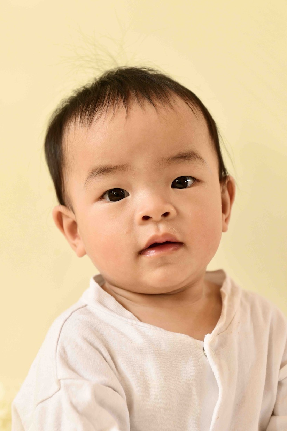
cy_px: 209
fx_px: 1040
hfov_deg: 15.7
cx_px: 144
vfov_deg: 23.4
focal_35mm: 87
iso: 800
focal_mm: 70
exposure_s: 1/100
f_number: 5
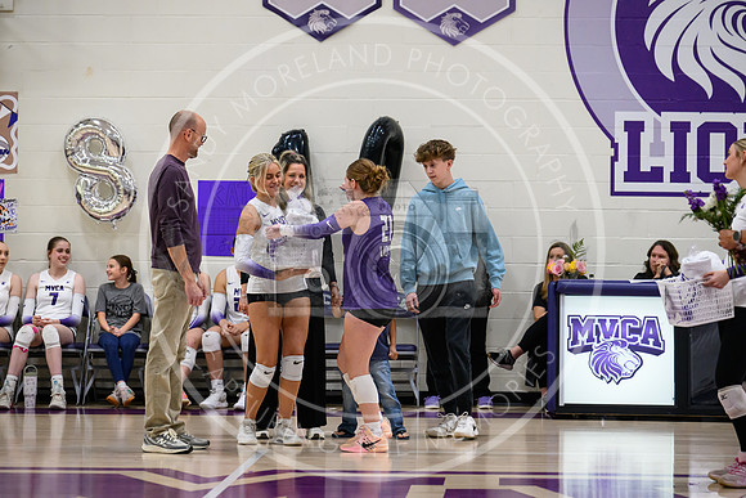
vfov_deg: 12.5
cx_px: 373
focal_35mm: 110
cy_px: 249
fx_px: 2280
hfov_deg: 18.6
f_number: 3.5
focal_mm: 110
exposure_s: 1/640
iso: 5600
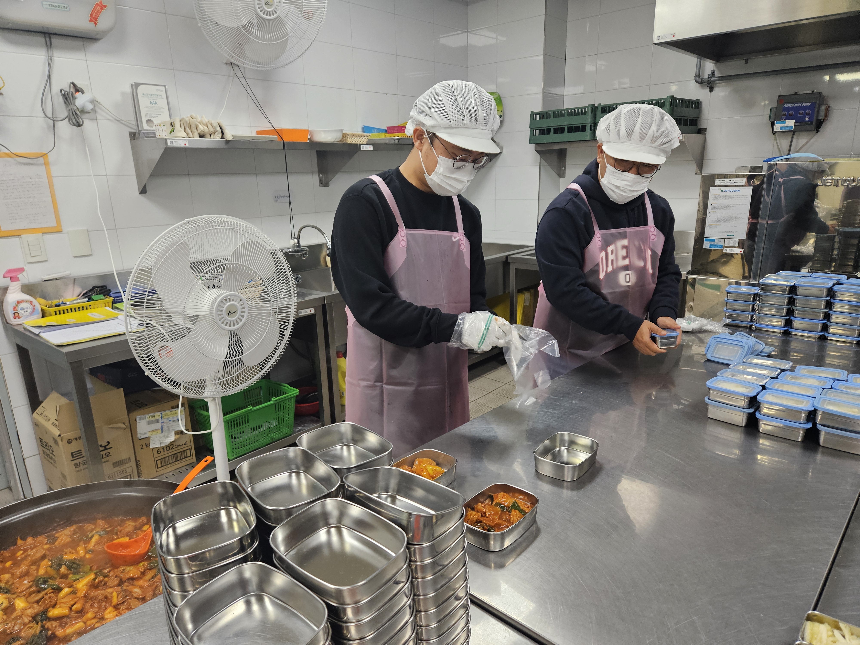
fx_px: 571
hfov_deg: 73.9
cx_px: 430
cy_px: 322
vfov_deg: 58.9
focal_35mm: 23
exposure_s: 1/120
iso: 250
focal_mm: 5.4
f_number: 1.8
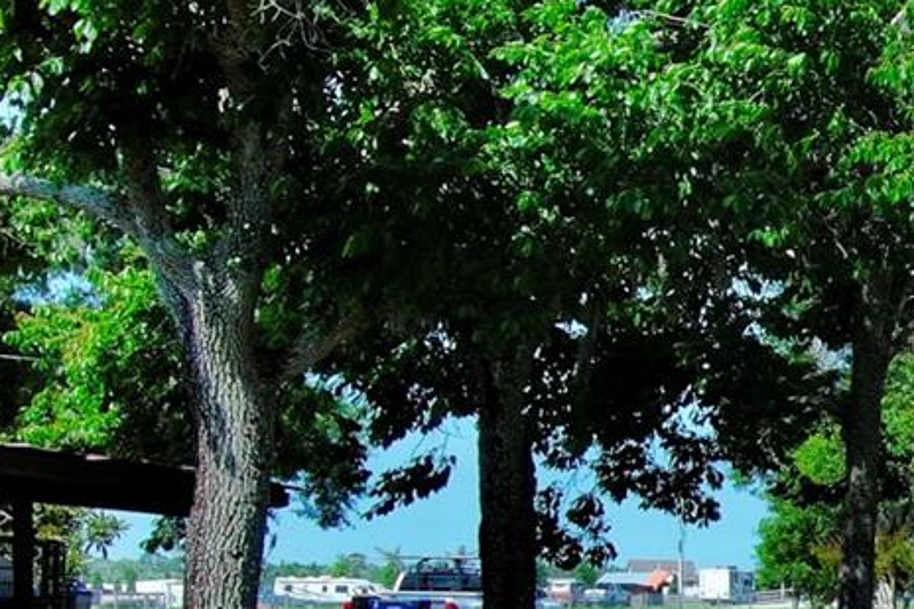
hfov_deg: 17.3
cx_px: 1552
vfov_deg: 13.5
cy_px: 637
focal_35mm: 100
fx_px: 2538
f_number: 9
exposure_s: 1/320
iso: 100
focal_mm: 10.57
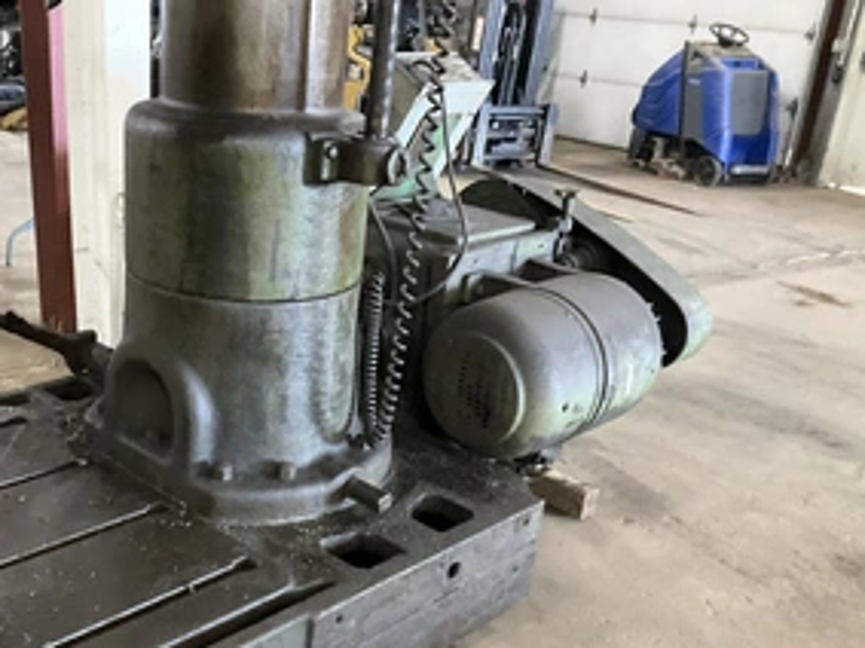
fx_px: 1024
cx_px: 284
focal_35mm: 41
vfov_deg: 34.8
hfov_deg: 45.1
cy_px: 431
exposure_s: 1/30
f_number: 1.8
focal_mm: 3
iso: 320
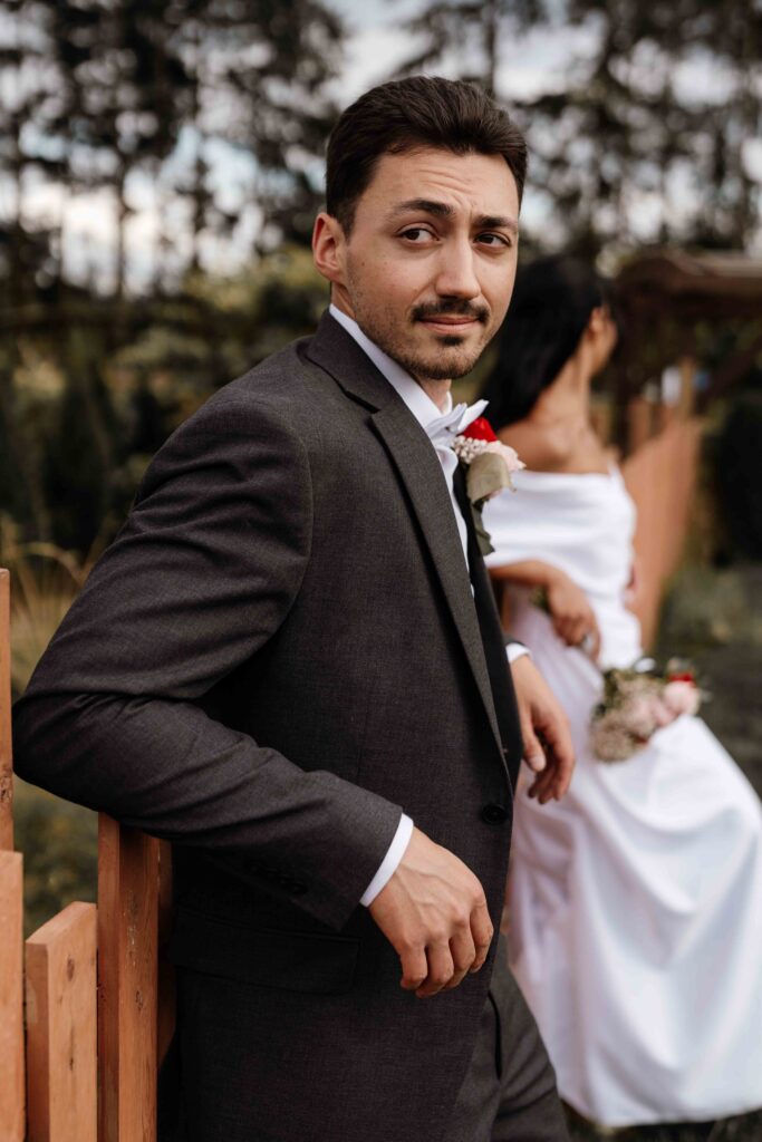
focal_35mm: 50
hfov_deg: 27.0
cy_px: 571
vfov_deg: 39.6
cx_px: 381
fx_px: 1587
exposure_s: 1/2500
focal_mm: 50
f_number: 2.8
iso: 320
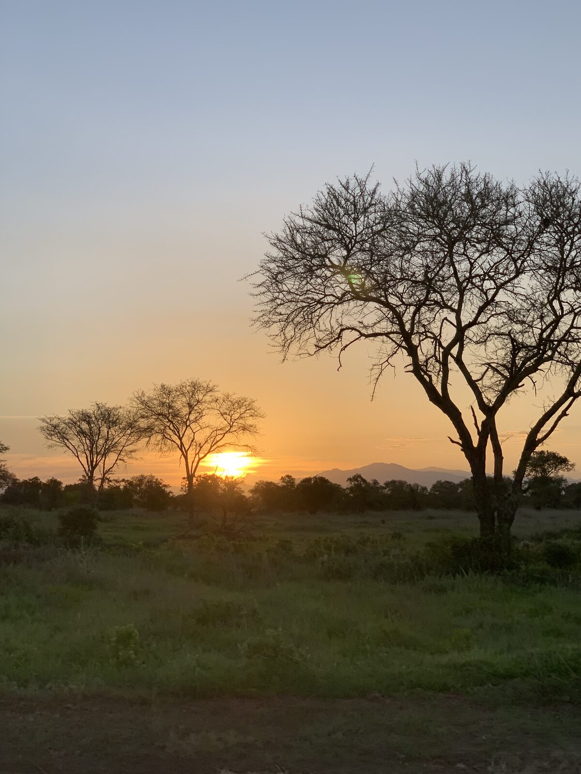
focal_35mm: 52
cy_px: 387
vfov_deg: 36.8
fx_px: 1164
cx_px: 290
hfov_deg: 28.0
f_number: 2.4
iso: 16
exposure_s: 1/592
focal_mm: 6
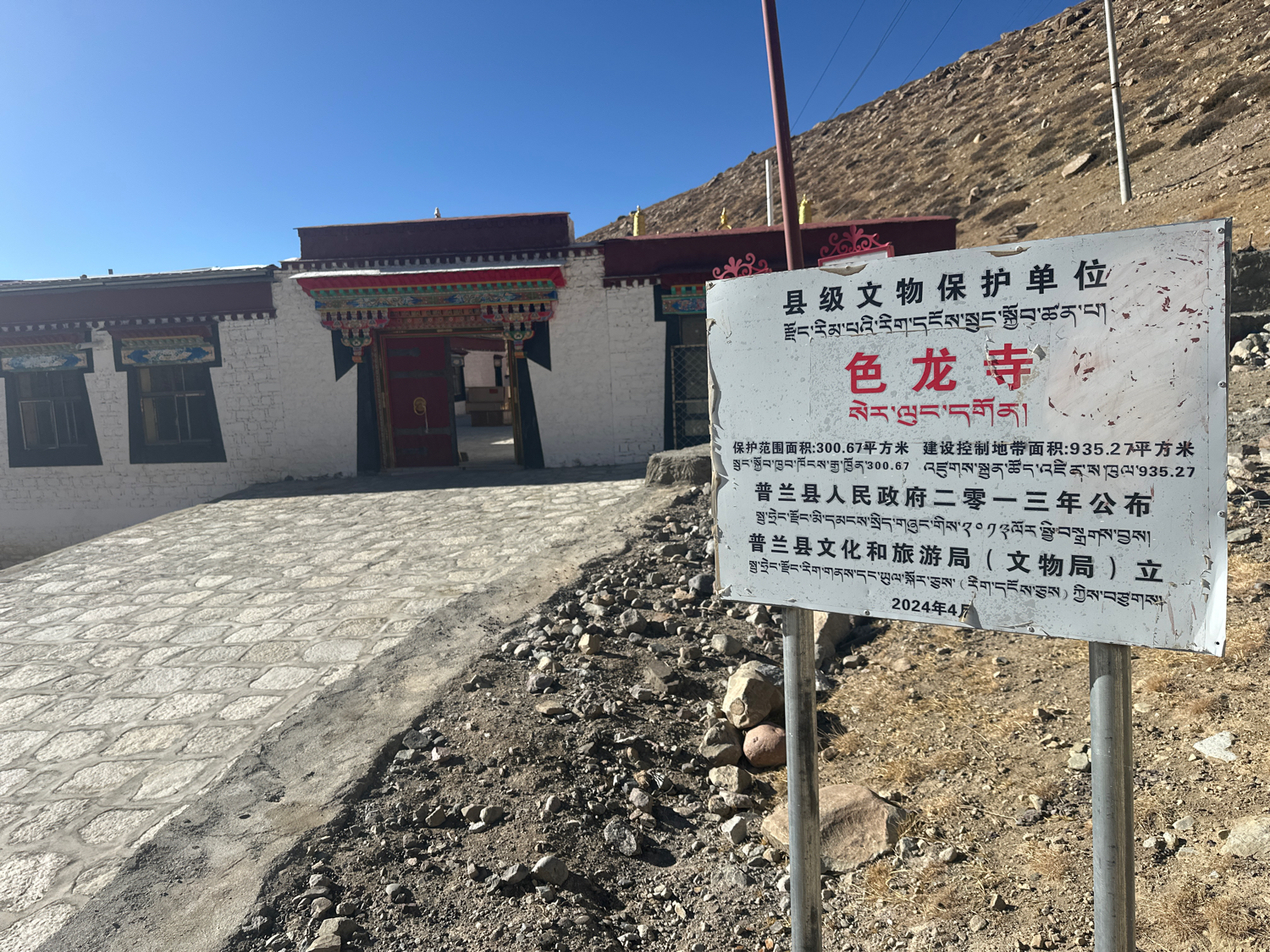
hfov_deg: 71.6
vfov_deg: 56.8
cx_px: 635
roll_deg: +1.9
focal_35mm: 24
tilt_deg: -6.5
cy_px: 476
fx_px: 881
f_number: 1.78
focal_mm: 6.86
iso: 80
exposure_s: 1/6623
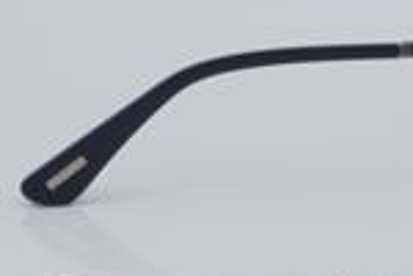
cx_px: 374
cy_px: 240
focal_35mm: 200
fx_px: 2294
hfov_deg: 10.2
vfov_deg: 6.9
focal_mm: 50
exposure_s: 1/4
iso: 100
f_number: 32
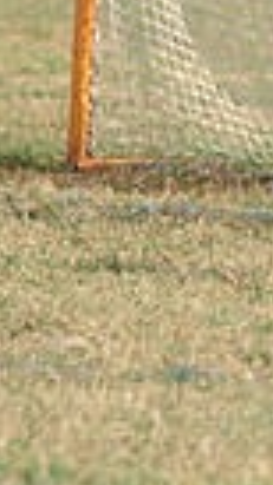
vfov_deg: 1.8
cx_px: 908
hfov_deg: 1.0
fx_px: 15607
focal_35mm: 1212
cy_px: 130
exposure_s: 1/1250
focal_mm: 200
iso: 250
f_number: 4.5
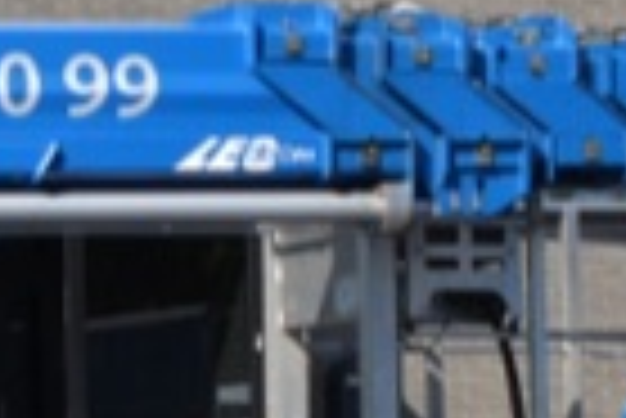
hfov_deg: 9.6
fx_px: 3377
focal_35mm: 194
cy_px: 283
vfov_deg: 7.1
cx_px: -784
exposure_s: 1/250
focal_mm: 18
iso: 100
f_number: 8
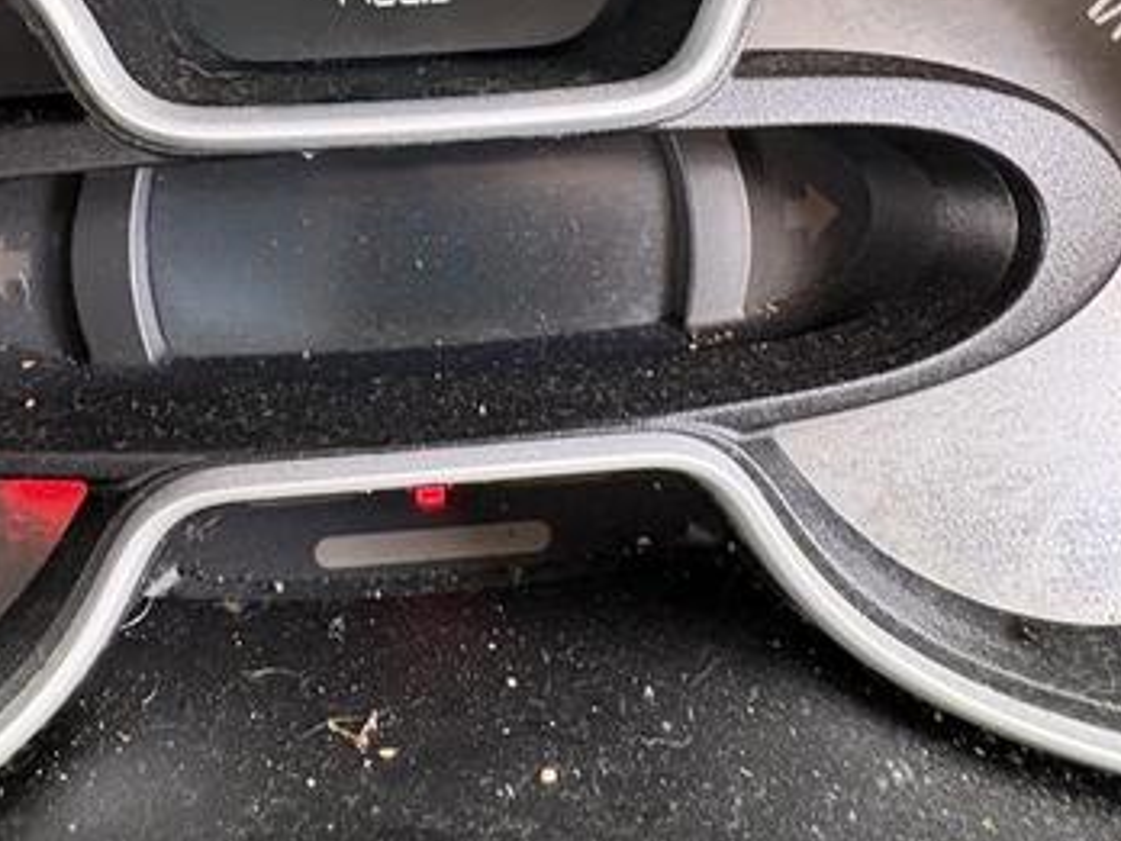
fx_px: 1166
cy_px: 129
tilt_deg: -32.5
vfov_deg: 37.7
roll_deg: +1.3
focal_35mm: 36
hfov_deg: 50.9
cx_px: 432
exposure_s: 1/60
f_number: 2.2
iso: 400
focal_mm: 2.22
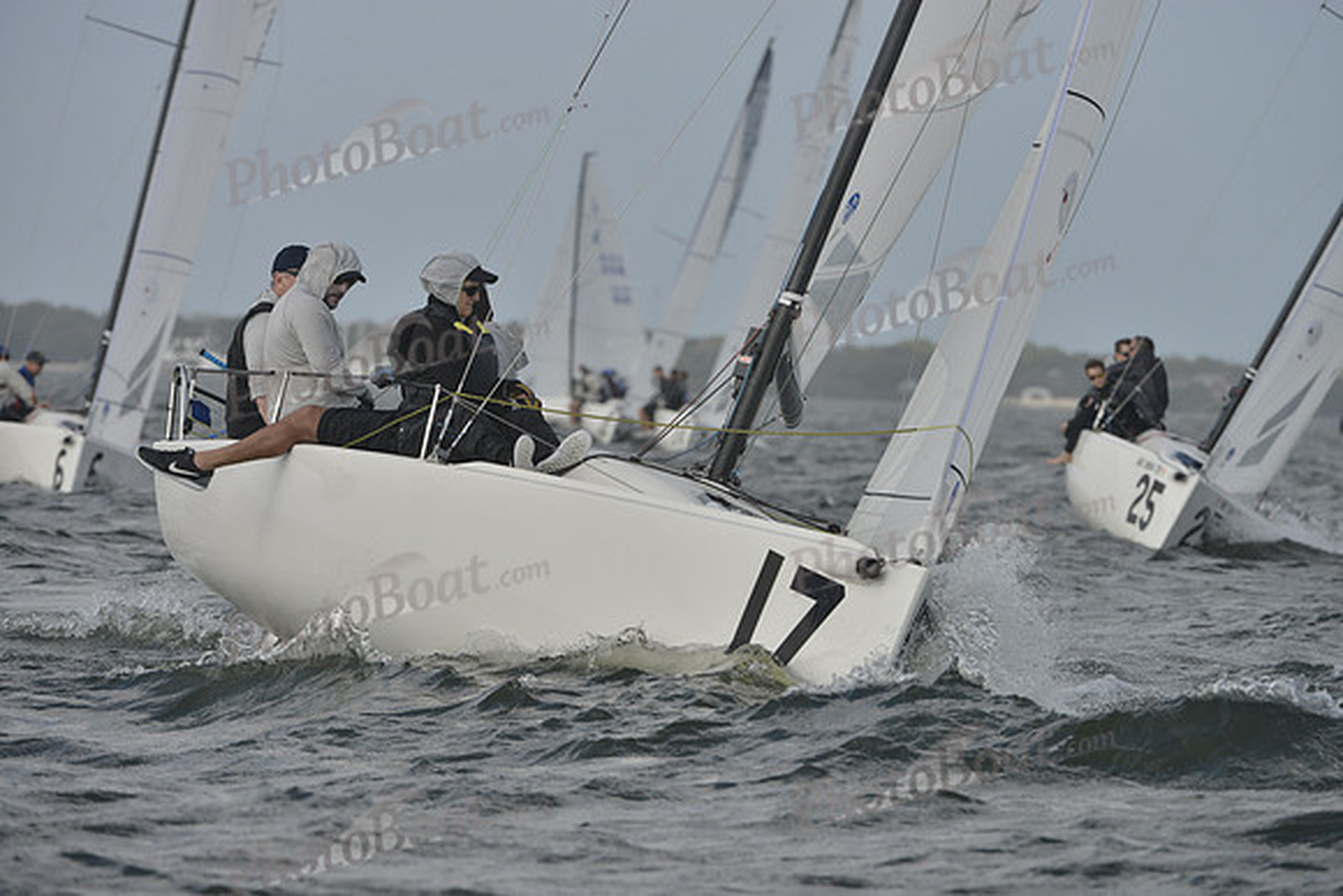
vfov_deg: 4.4
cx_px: 672
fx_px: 11567
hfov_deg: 6.6
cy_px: 448
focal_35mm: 310
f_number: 8
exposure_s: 1/1600
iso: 400
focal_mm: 310
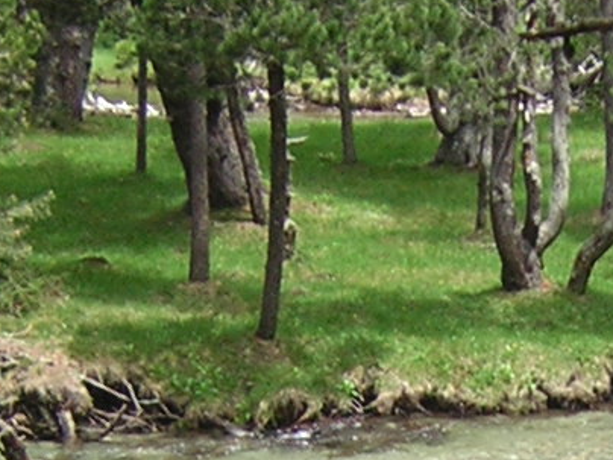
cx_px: 730
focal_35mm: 214
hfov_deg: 9.1
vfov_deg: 6.8
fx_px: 3790
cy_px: 841
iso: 50
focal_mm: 7.1
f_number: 3.2
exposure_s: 1/246
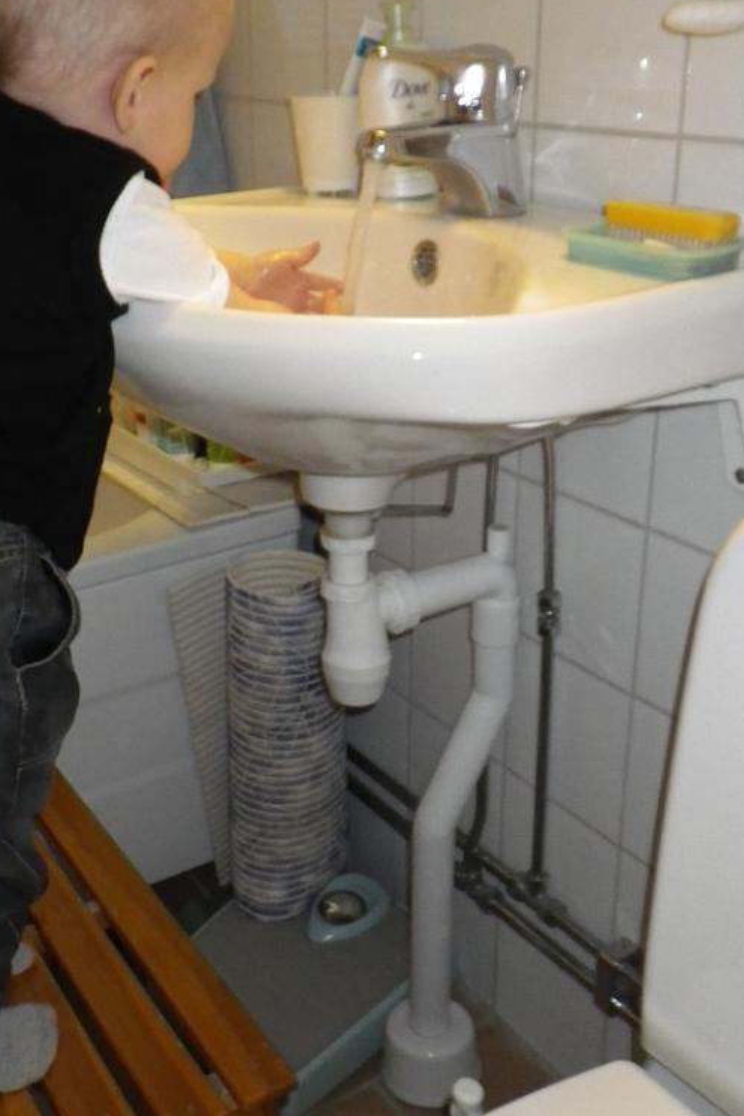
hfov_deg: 33.2
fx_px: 1240
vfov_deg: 48.3
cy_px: 486
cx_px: 274
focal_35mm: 40
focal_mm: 5
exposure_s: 1/50
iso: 400
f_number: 3.5
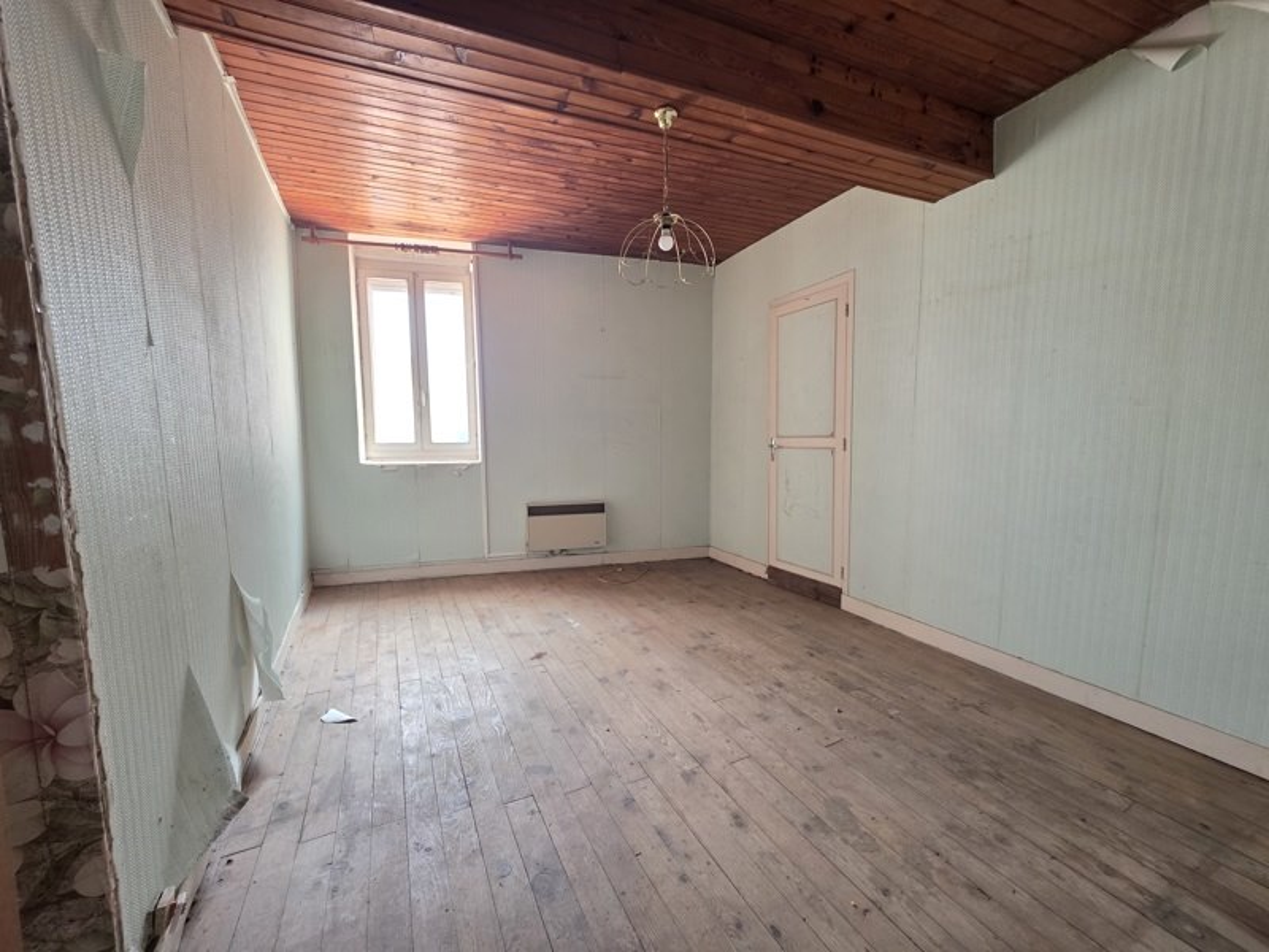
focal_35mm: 13
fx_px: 477
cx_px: 634
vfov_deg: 89.9
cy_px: 476
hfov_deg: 106.2
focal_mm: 2.2
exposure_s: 1/50
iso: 200
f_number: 1.9
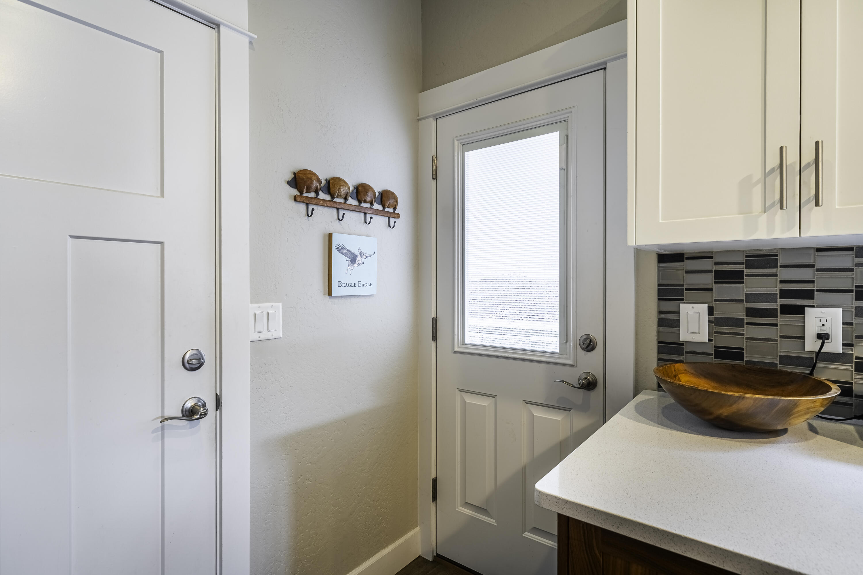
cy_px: 288
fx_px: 407
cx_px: 432
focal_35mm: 17
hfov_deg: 93.3
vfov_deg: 70.4
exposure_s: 1/100
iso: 250
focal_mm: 17
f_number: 8
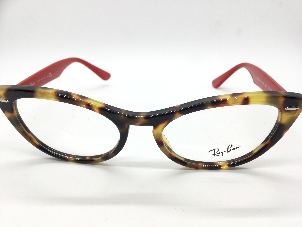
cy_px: 114
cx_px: 151
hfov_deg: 58.4
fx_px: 270
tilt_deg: -29.0
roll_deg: -1.1
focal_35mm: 31
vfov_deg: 45.4
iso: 25
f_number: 2.4
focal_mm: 3.3
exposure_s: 1/50
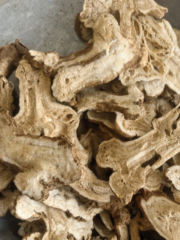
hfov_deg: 38.4
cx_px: 112
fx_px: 257
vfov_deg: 48.7
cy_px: 171
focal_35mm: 37
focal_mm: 6.98
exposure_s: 1/33.3
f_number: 2
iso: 500
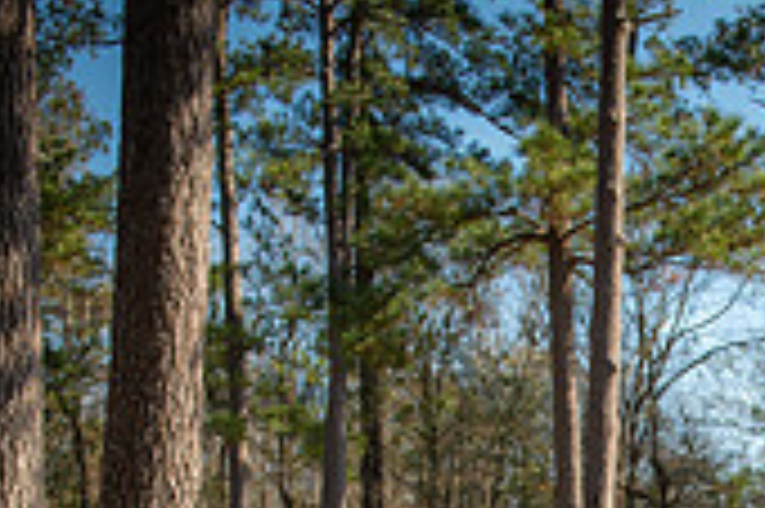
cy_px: 854
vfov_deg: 11.1
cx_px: 824
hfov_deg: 17.1
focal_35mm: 116
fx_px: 2463
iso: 80
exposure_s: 1/250
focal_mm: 34
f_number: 5
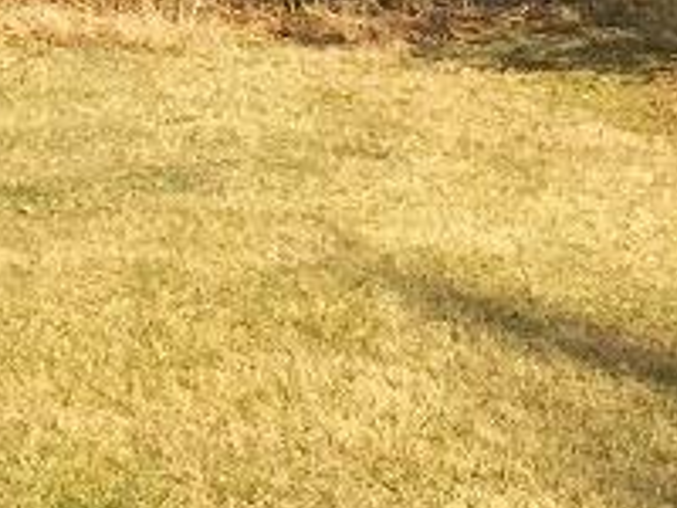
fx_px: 4088
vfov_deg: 6.9
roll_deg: -1.4
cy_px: -508
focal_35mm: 209
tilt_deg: -4.1
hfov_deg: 9.5
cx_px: 379
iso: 32
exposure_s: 1/1721
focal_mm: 4.15
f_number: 2.2
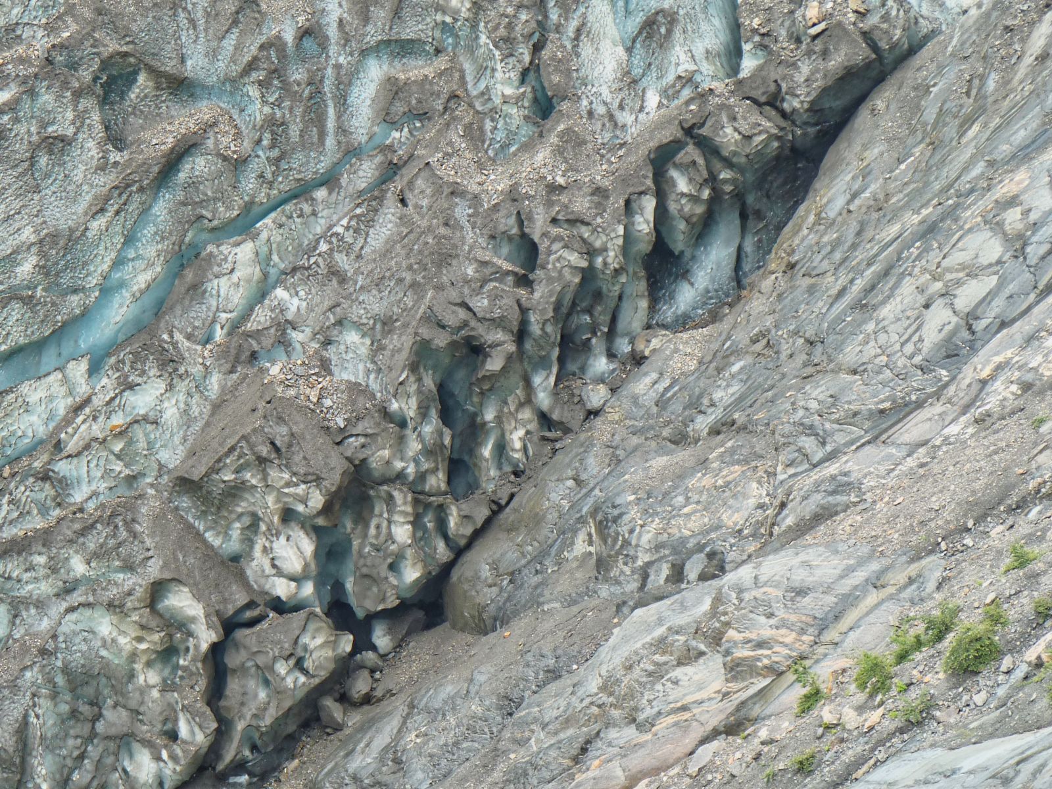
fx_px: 5227
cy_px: 394
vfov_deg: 8.6
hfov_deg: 11.5
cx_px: 526
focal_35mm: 172
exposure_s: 1/100
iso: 100
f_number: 3.7
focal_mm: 26
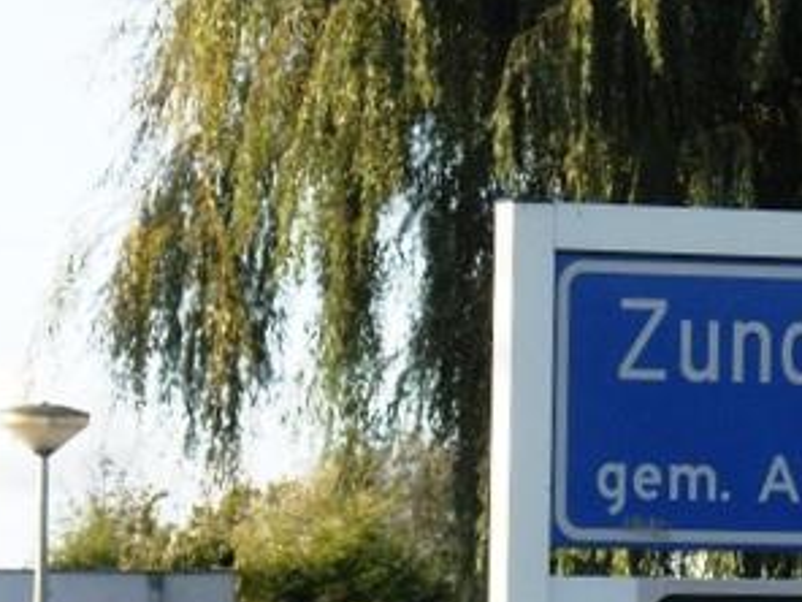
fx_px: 4611
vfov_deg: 7.4
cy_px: 559
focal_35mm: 199
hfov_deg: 9.9
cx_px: 737
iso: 64
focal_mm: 19.4
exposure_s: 1/160
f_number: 4.8
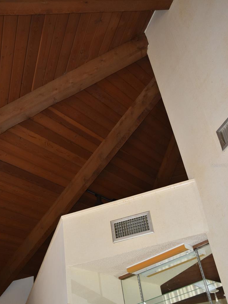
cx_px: 113
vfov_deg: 46.8
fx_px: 351
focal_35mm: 40
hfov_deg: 35.9
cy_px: 165
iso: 800
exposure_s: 1/80
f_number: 4.5
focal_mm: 24
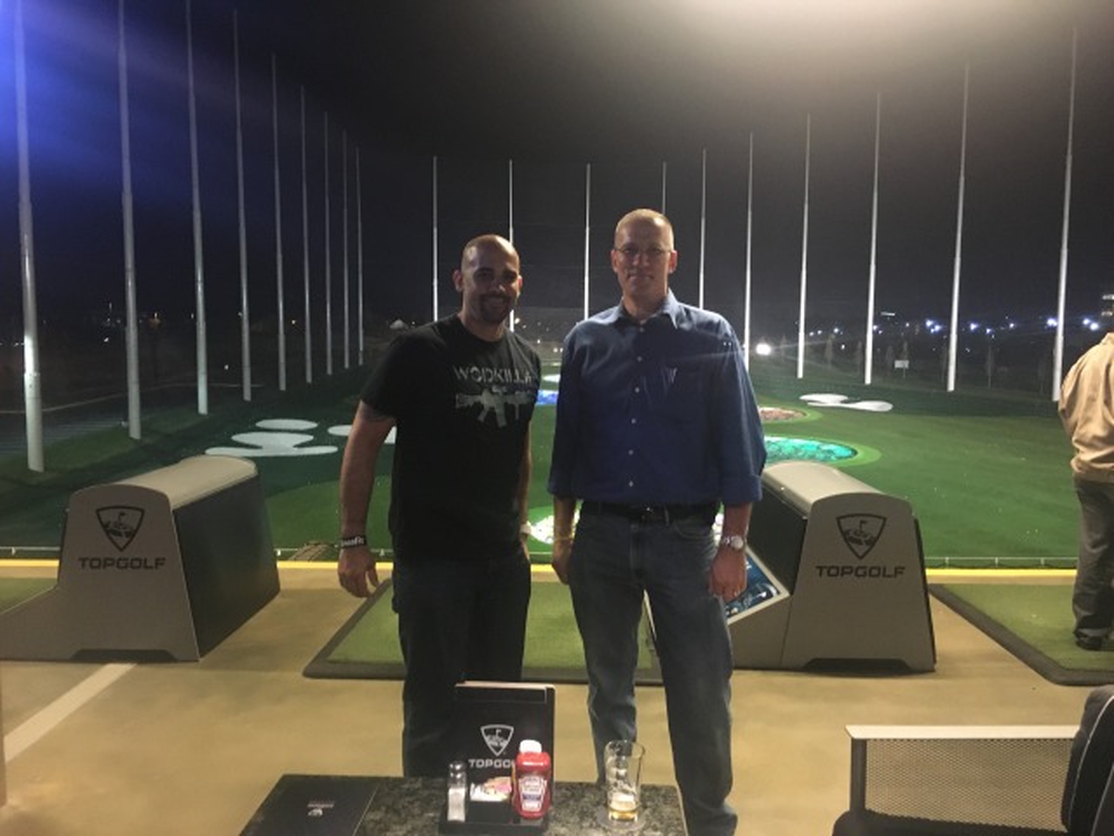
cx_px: 557
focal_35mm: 29
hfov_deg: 61.7
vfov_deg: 48.2
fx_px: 933
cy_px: 418
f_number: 2.2
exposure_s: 1/15
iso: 400
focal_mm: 4.15
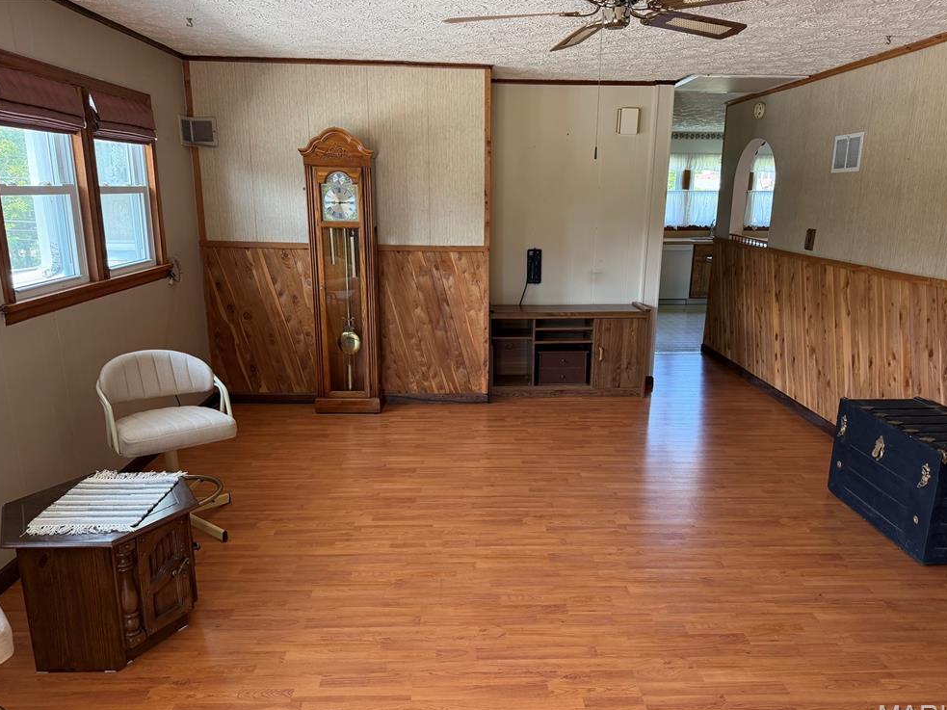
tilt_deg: -15.4
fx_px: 684
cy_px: 366
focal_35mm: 25
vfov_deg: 54.9
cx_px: 482
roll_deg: -0.5
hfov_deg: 69.4
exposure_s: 1/103
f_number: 1.78
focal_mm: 6.76
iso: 200
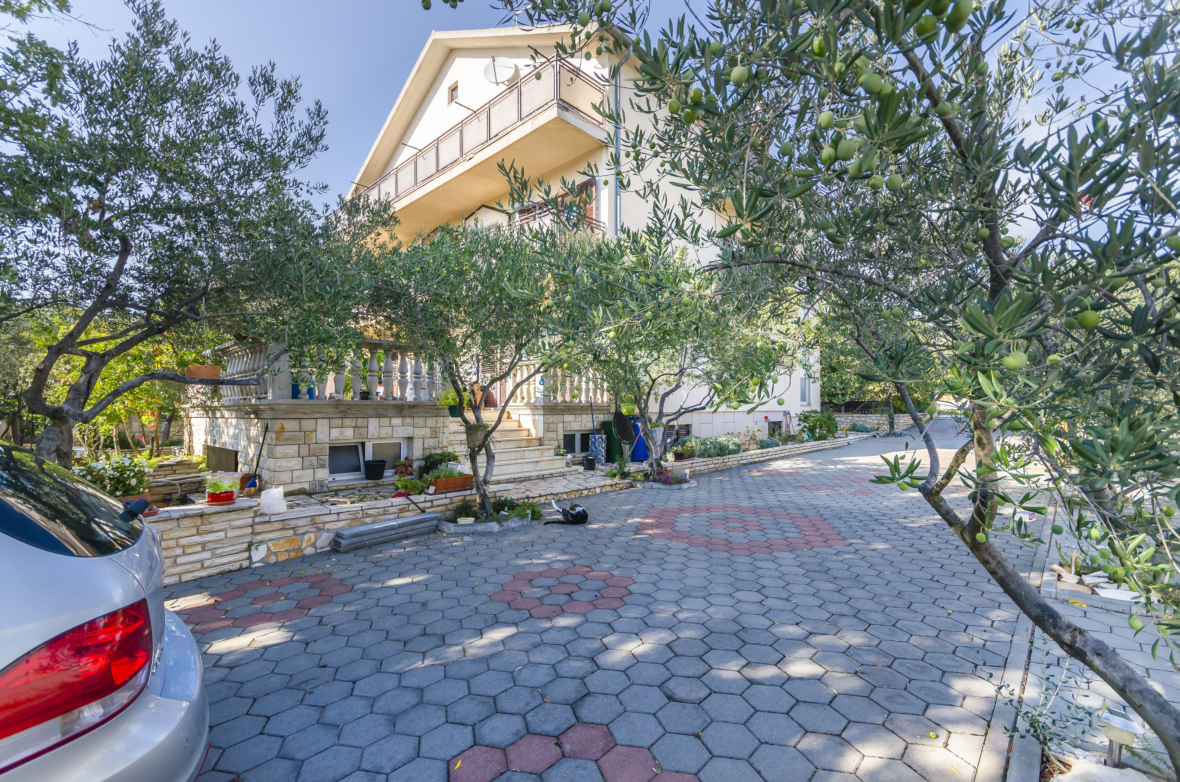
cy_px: 391
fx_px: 491
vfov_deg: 77.1
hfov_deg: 100.5
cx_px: 590
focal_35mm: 15
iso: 200
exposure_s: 1/400
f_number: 6.3
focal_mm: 10
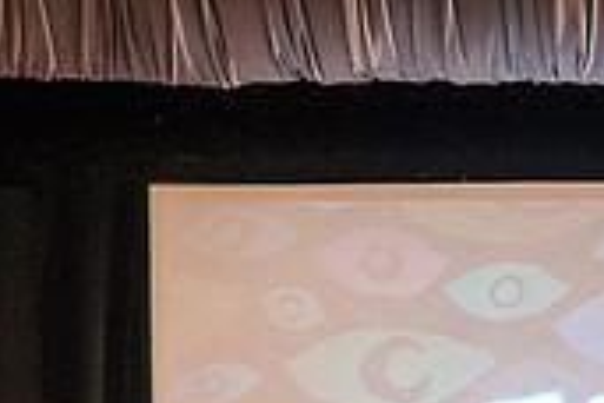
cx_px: 982
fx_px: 5301
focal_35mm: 316
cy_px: 681
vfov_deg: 4.3
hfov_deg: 6.4
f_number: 2.8
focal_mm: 93
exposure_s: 1/20
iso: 6400
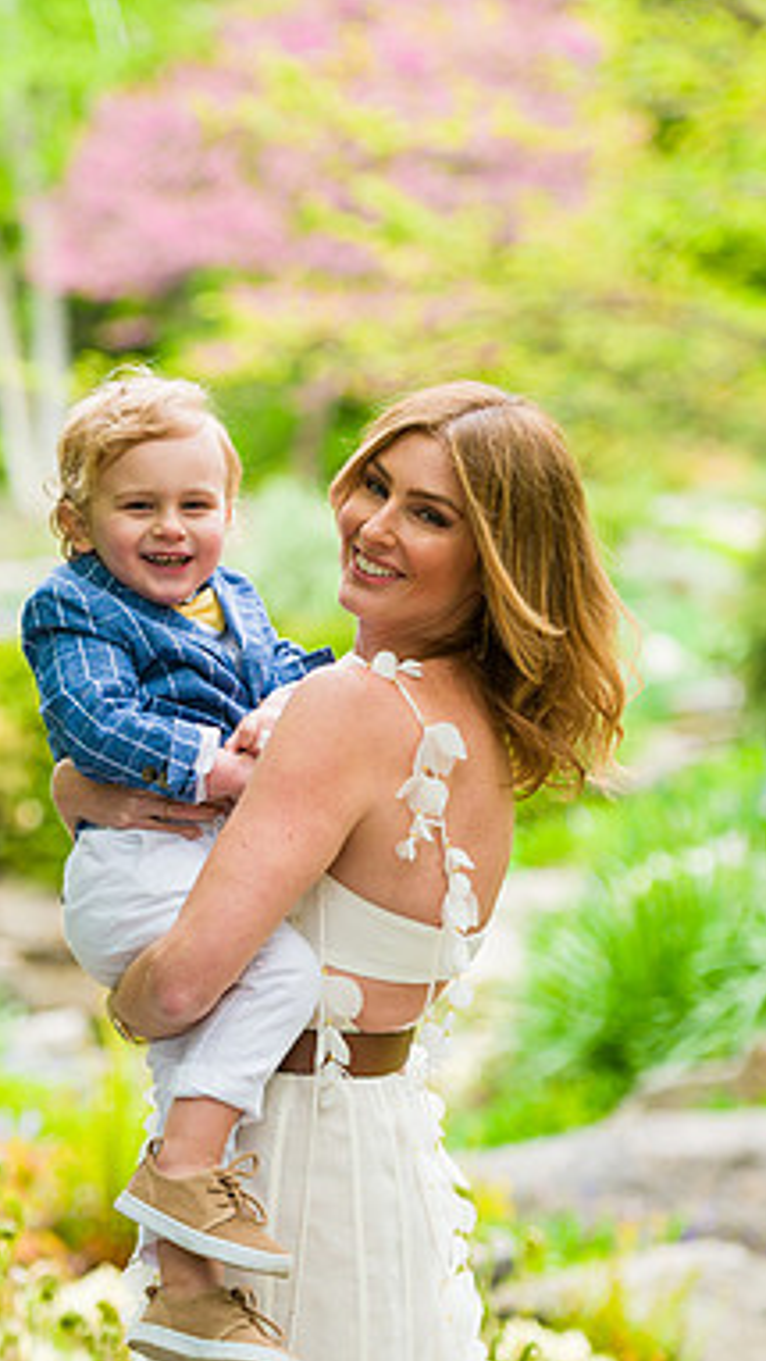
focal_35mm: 159
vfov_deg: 13.5
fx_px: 5739
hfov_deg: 7.6
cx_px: 118
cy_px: 684
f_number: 3.2
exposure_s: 1/320
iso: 200
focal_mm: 100
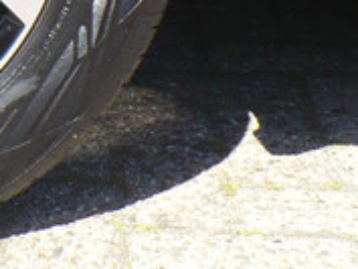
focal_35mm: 159
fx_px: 1645
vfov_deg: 9.0
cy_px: -168
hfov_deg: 11.8
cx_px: -212
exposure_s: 1/400
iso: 100
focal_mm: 6.1
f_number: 2.8
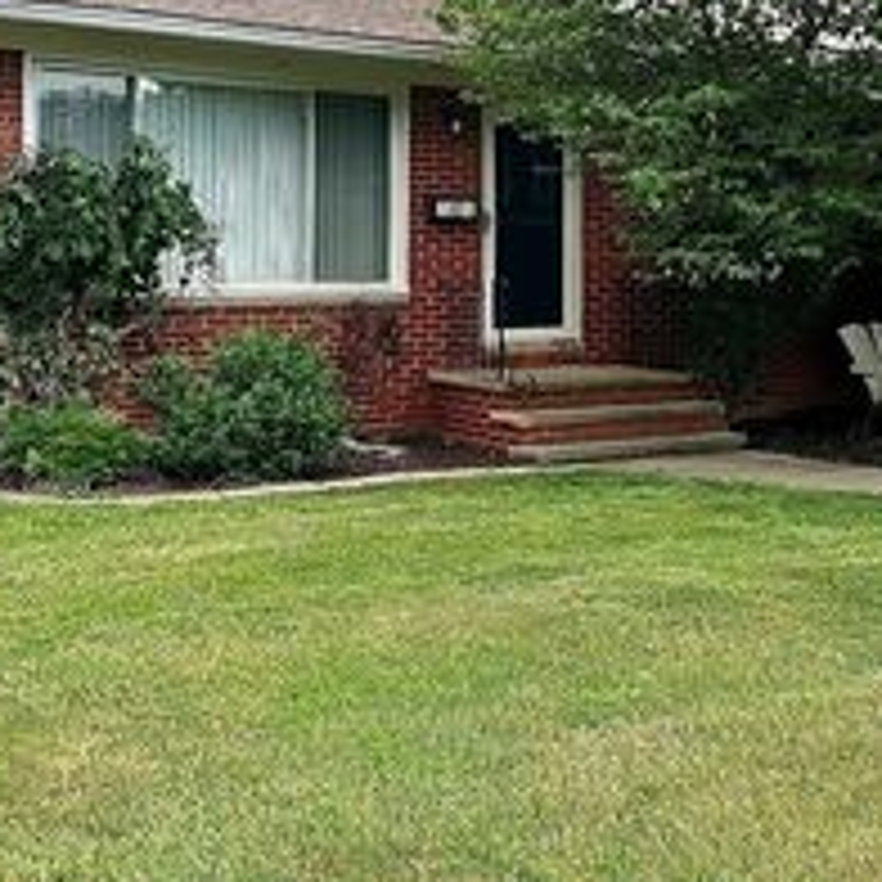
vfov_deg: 31.0
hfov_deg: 30.9
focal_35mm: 54
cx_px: 702
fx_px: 1557
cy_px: 205
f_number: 1.78
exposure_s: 1/347
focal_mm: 6.86
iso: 80
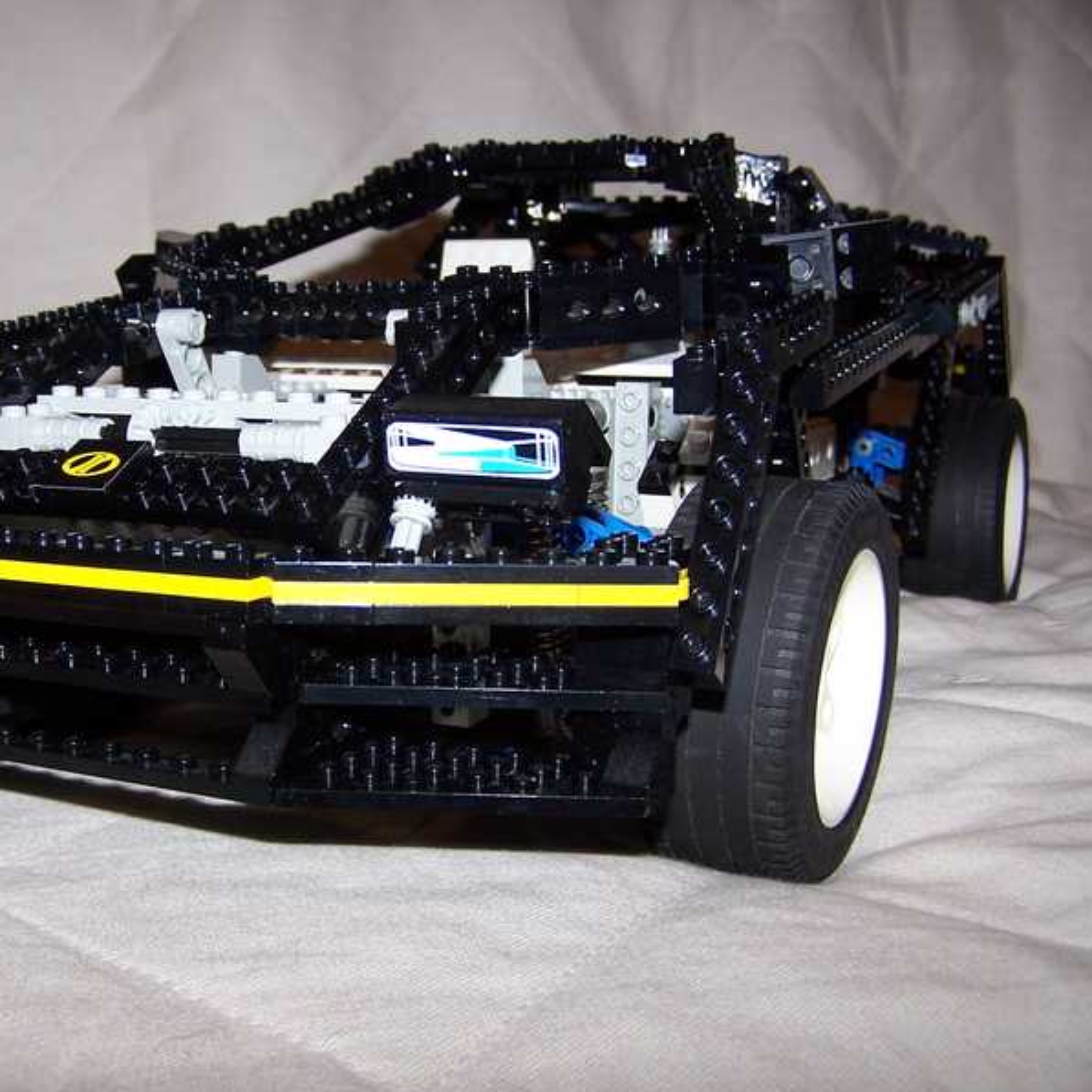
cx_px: 366
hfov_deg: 37.2
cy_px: 547
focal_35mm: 45
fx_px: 1606
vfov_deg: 37.6
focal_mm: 6.3
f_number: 2.8
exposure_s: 1/60
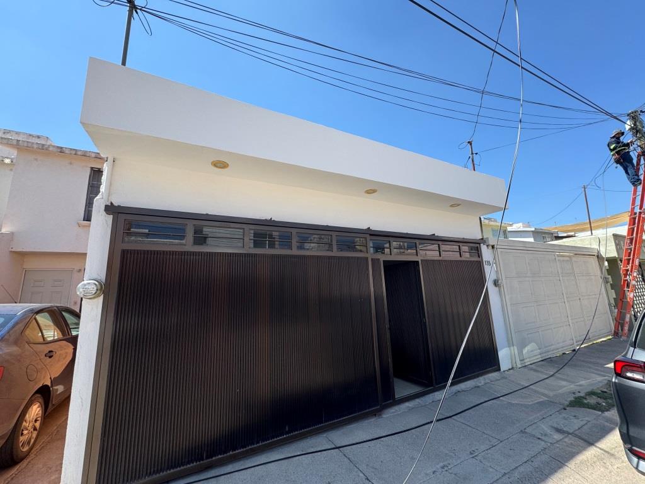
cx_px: 322
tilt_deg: +10.1
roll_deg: +2.4
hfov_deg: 102.1
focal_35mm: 14
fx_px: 261
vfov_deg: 85.7
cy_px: 242
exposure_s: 1/821
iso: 50
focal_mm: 2.22
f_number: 2.2
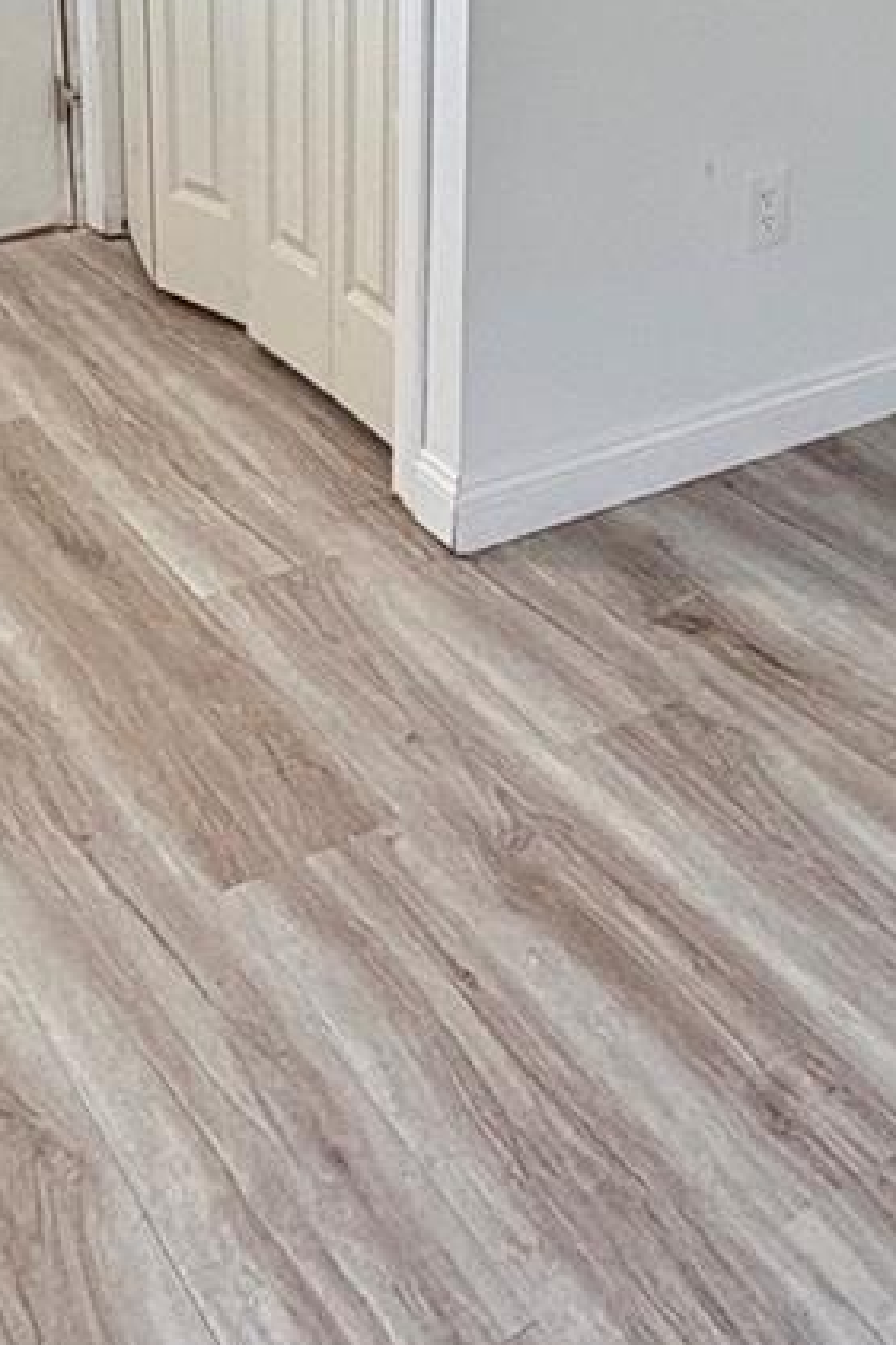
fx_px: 1980
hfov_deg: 25.2
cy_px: 16
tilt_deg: -13.8
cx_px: 654
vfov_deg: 34.3
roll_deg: -2.0
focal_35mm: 53
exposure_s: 1/60
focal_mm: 2.22
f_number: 2.2
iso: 125
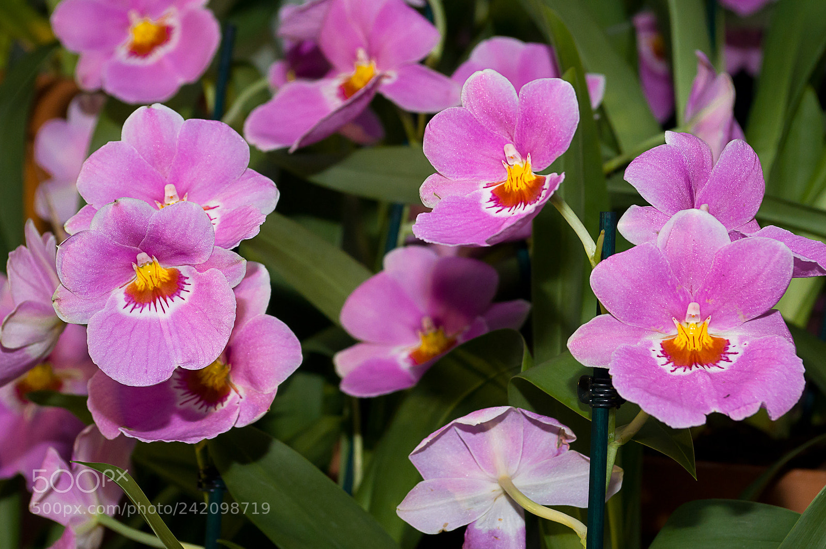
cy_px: 274
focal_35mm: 117
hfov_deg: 17.5
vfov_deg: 11.7
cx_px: 413
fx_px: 2681
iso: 800
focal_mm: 78
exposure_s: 1/100
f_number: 9
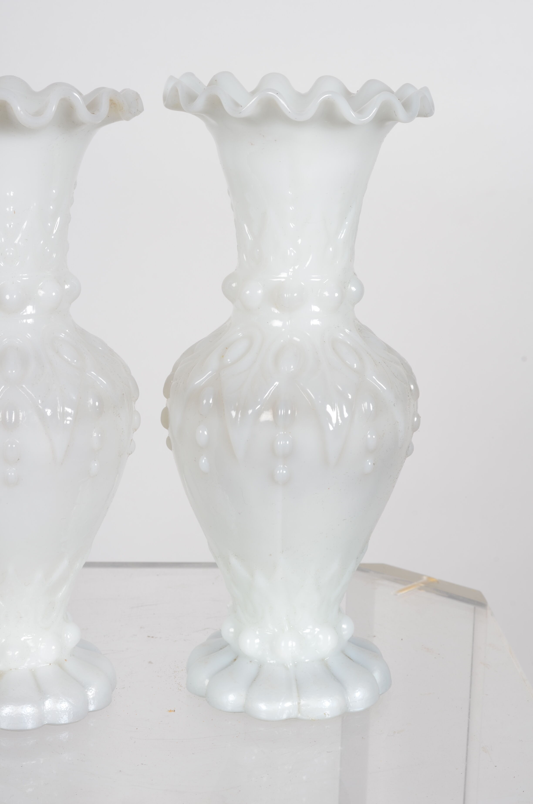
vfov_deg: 27.0
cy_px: 402
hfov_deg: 18.1
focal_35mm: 75
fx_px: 1673
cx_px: 266
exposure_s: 1/125
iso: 100
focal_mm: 50
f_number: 14
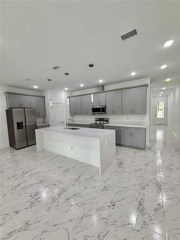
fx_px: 97
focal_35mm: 14
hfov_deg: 85.7
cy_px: 120
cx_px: 90
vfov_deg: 102.1
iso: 64
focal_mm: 2.22
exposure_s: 1/123
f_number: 2.2
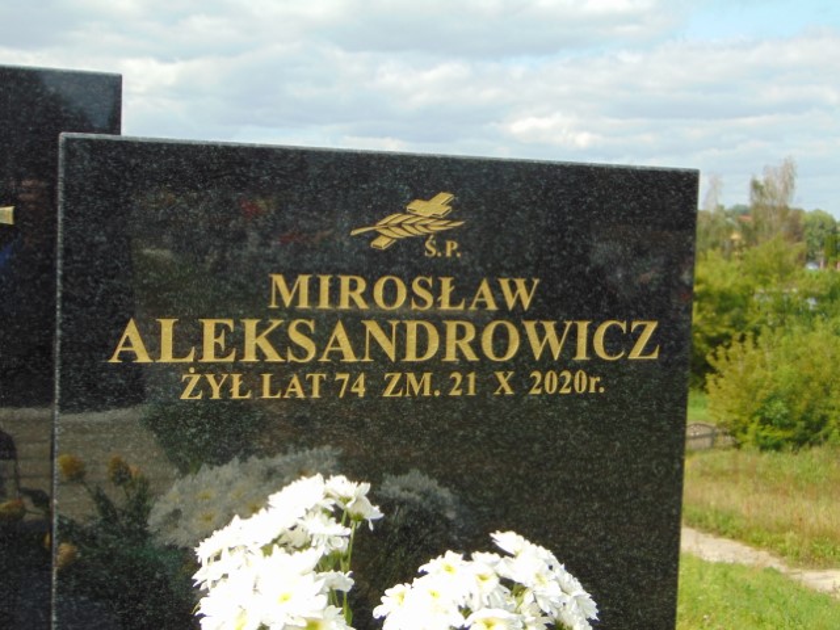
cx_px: 420
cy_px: 315
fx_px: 1213
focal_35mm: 50
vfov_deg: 29.1
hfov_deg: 38.2
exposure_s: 1/640
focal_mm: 9
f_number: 3.5
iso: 80
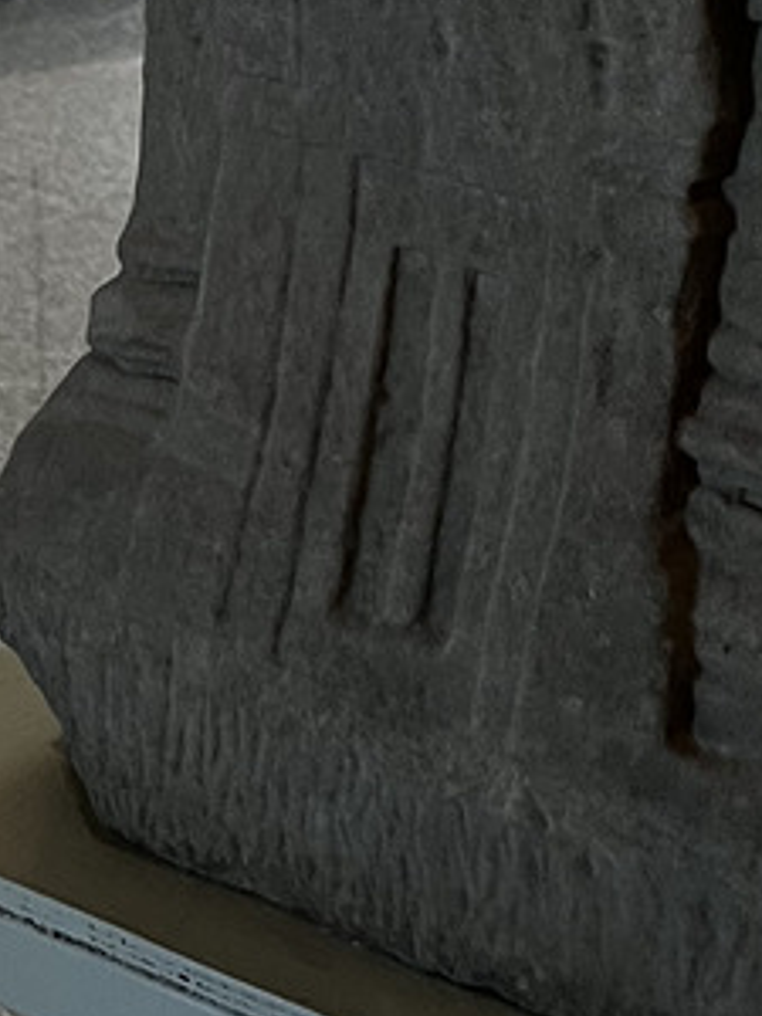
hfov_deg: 14.0
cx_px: 782
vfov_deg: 17.1
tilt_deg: -5.6
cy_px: -511
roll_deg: -0.6
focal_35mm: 104
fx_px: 3052
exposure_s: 1/50
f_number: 1.5
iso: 125
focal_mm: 5.7
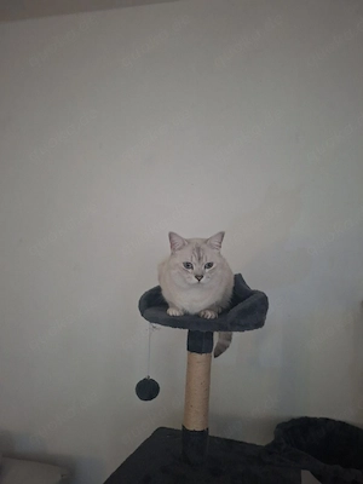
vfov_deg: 73.9
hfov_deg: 58.9
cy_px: 242
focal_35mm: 23
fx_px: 322
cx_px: 182
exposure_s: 1/20
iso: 1250
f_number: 1.8
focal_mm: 5.54
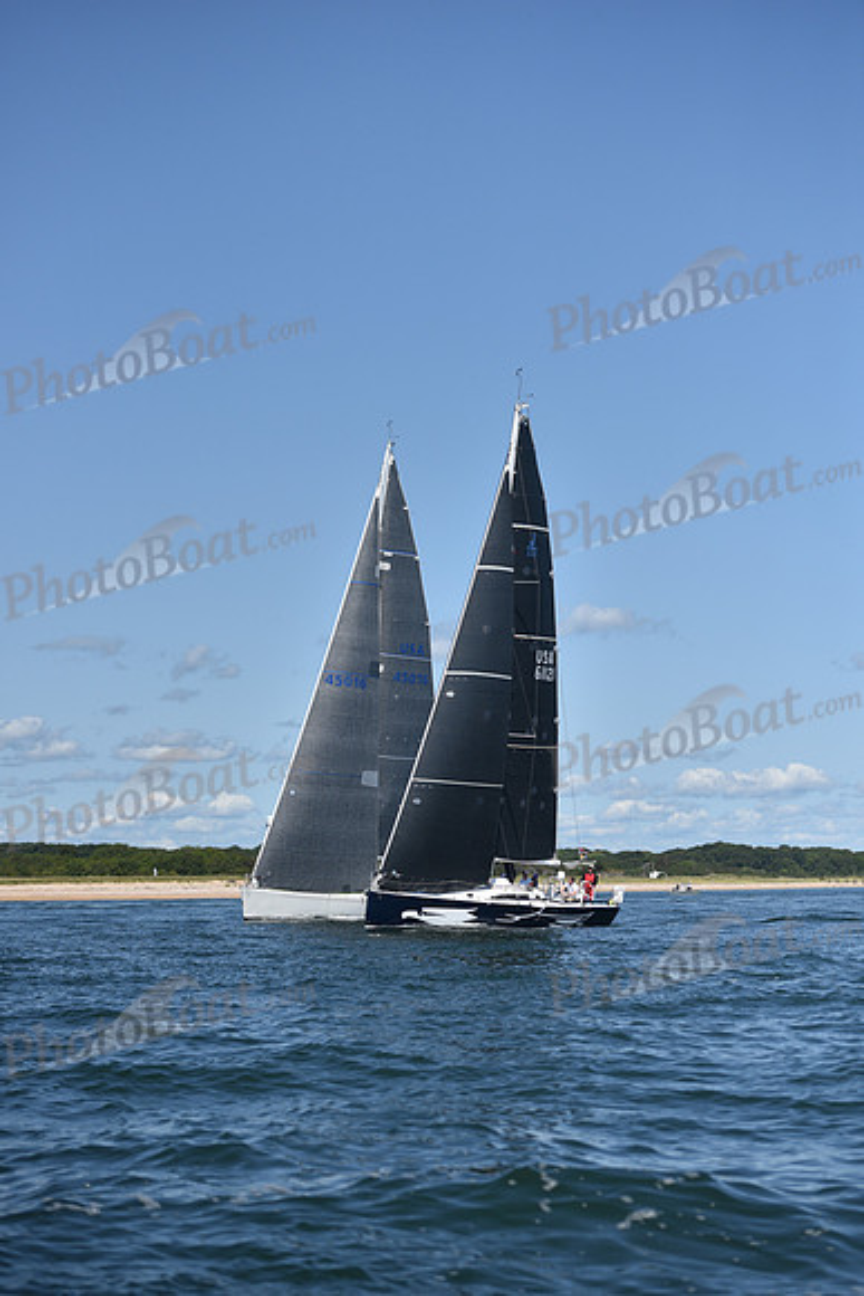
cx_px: 432
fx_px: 2518
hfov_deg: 19.5
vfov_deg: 28.8
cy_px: 648
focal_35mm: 70
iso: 250
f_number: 3.5
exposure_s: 1/6400
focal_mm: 70
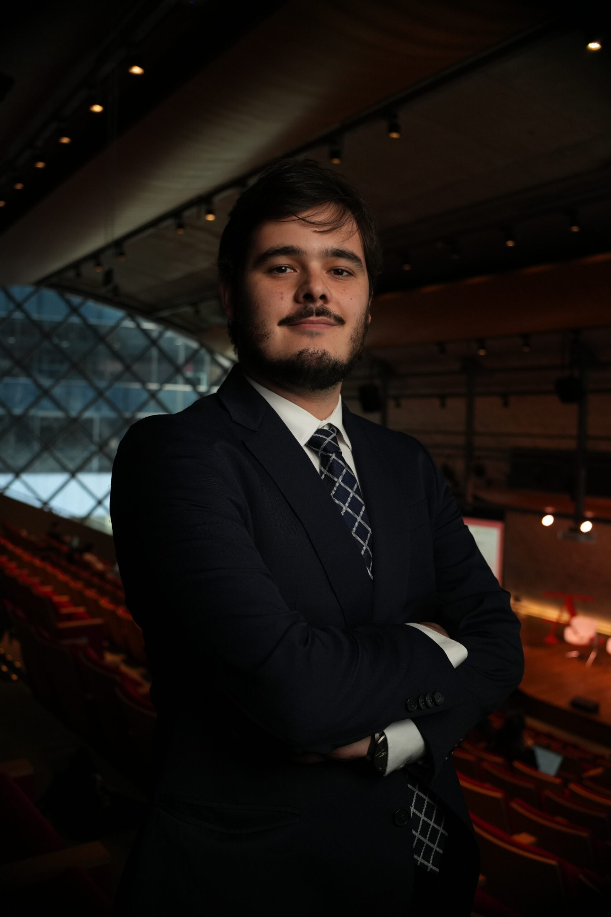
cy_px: 458
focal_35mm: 33
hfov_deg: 40.3
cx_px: 306
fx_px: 832
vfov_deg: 57.7
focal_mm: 21.8
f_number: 2.8
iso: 800
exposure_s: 1/100
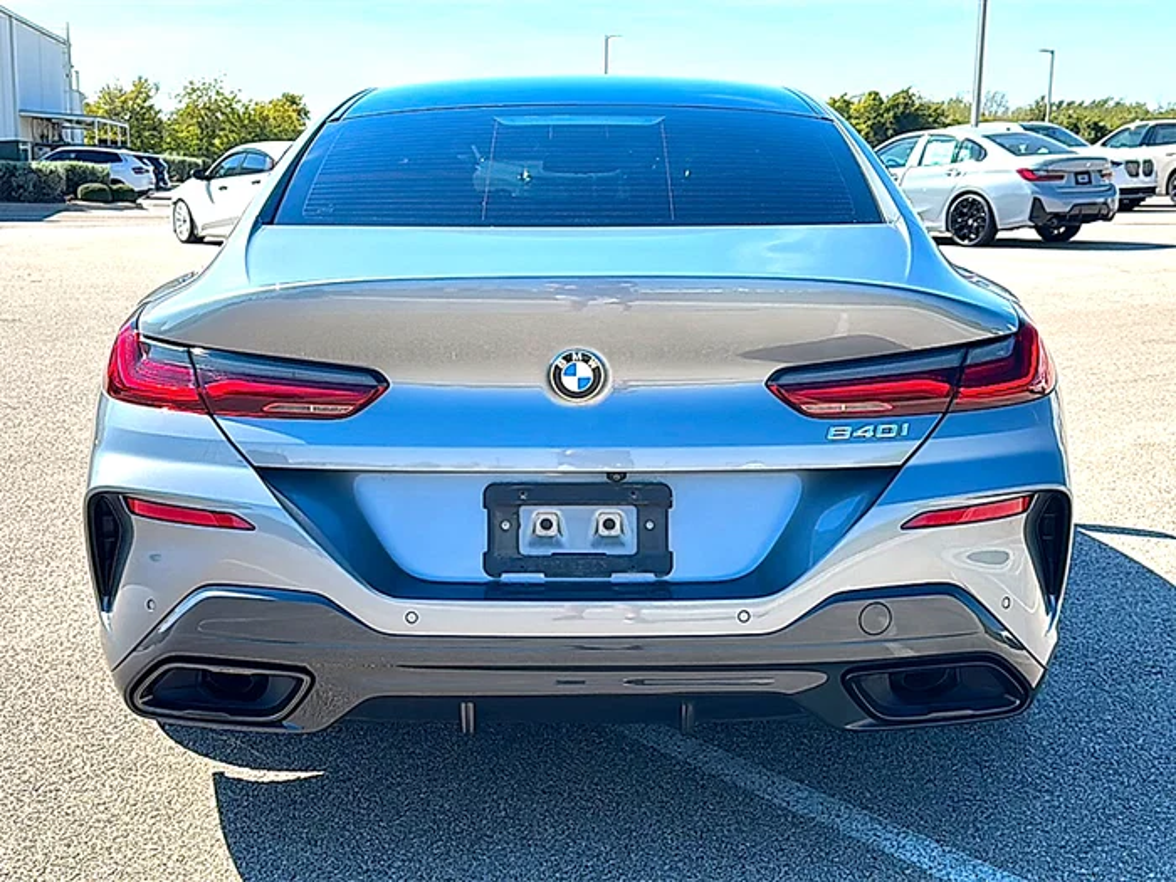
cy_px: 441
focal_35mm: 39
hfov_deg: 47.9
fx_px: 1325
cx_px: 588
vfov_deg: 36.8
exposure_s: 1/3378
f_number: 1.78
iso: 80
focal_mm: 6.86
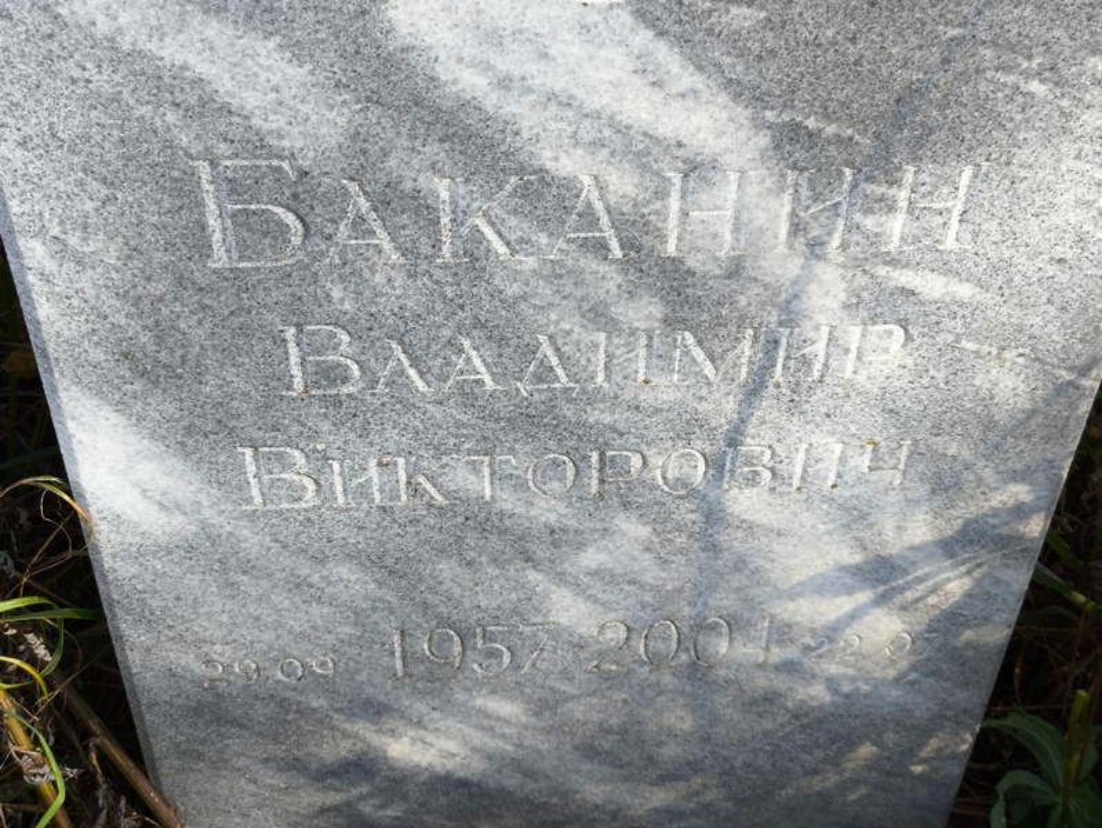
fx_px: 1592
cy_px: 414
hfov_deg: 38.2
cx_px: 551
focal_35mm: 50
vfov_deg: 29.1
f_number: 1.7
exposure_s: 1/215
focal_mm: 4.71
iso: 50
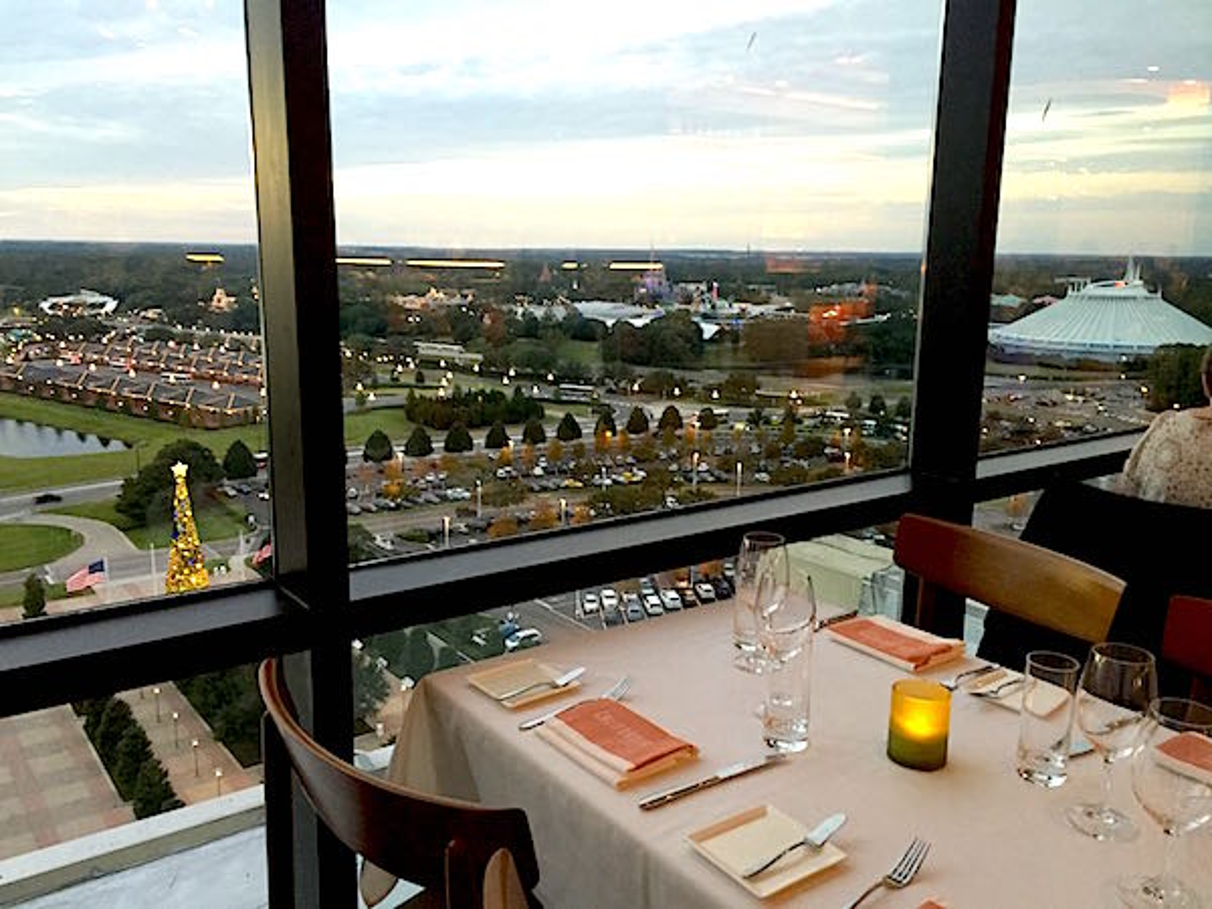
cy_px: 454
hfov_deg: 61.7
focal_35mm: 29
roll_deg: -0.2
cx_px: 606
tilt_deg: -10.3
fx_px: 1015
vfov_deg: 48.2
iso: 250
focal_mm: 4.15
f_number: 2.2
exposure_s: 1/24
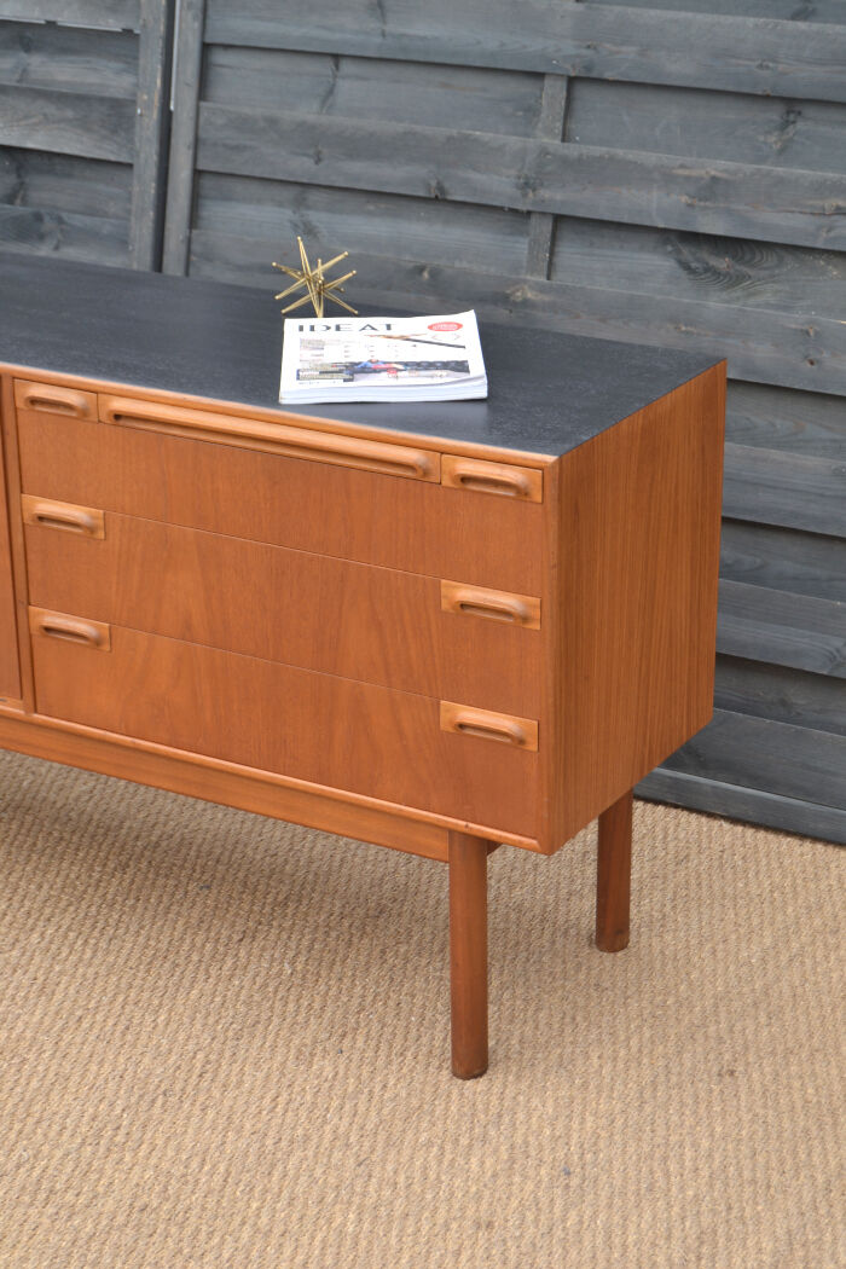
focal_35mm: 72
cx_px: 423
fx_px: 2538
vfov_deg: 28.1
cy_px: 634
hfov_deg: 18.9
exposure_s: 1/125
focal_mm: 48
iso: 200
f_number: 5.6
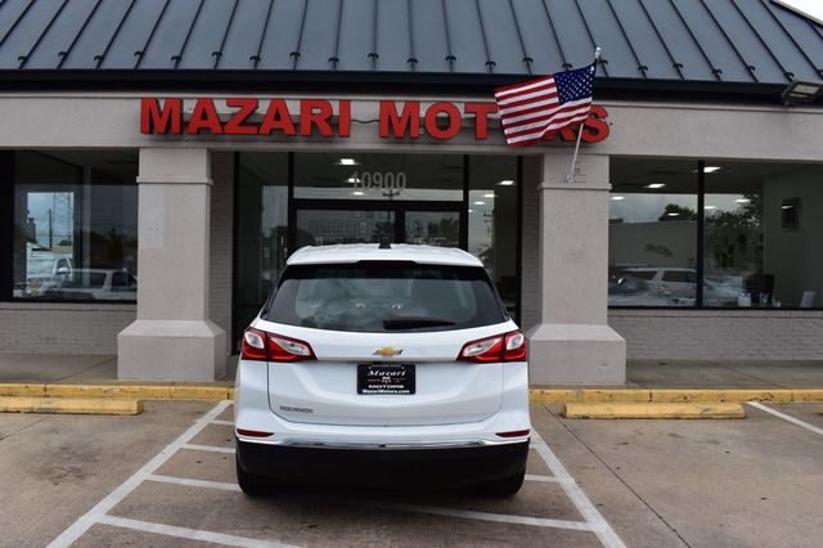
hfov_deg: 57.2
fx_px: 754
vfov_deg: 39.9
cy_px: 274
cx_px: 412
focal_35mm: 33
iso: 400
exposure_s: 1/250
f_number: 10
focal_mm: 22
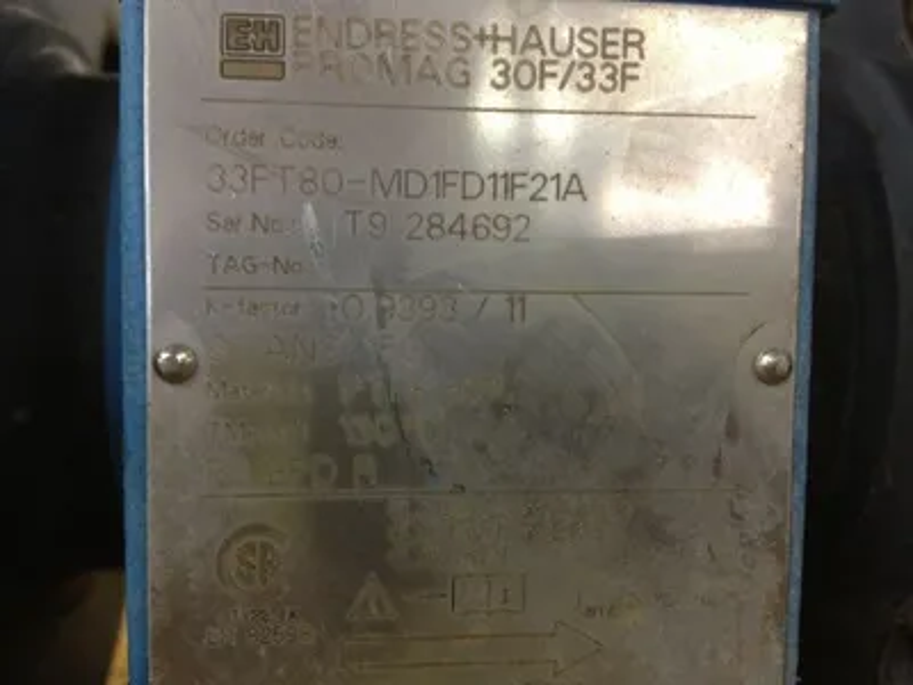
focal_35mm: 35
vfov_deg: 40.7
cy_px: 342
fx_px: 923
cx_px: 456
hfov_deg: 52.6
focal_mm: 4.28
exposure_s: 1/20
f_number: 2.4
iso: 160
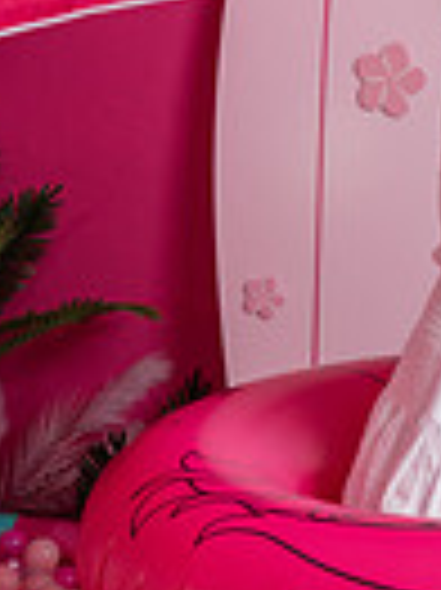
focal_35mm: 119
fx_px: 2025
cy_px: 207
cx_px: 495
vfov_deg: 16.5
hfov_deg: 12.2
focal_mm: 36
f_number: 5.6
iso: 250
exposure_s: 1/100
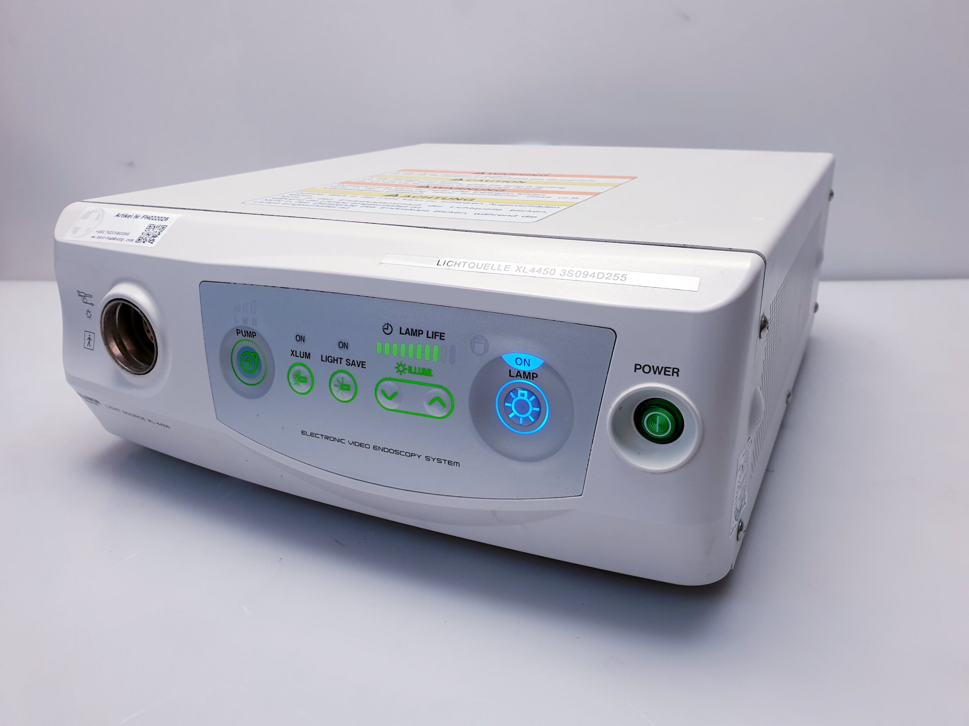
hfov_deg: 67.3
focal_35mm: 26
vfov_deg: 53.1
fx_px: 728
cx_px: 484
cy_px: 363
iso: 80
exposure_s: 1/100
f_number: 2.4
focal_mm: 4.3
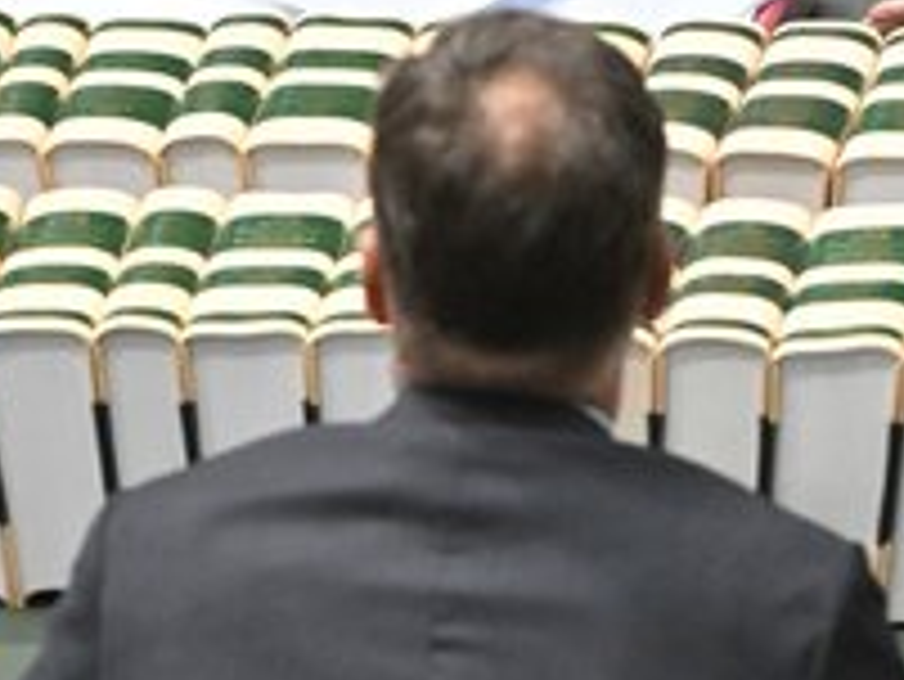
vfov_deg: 1.2
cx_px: 760
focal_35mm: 1199
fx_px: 31331
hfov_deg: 1.7
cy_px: 72
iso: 5000
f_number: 4
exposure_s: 1/400
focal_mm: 310
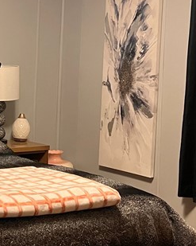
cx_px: -70
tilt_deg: -4.6
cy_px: 99
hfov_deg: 17.0
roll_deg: -1.6
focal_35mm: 84
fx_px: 609
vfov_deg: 22.7
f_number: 1.5
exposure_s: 1/60
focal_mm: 5.7
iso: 500
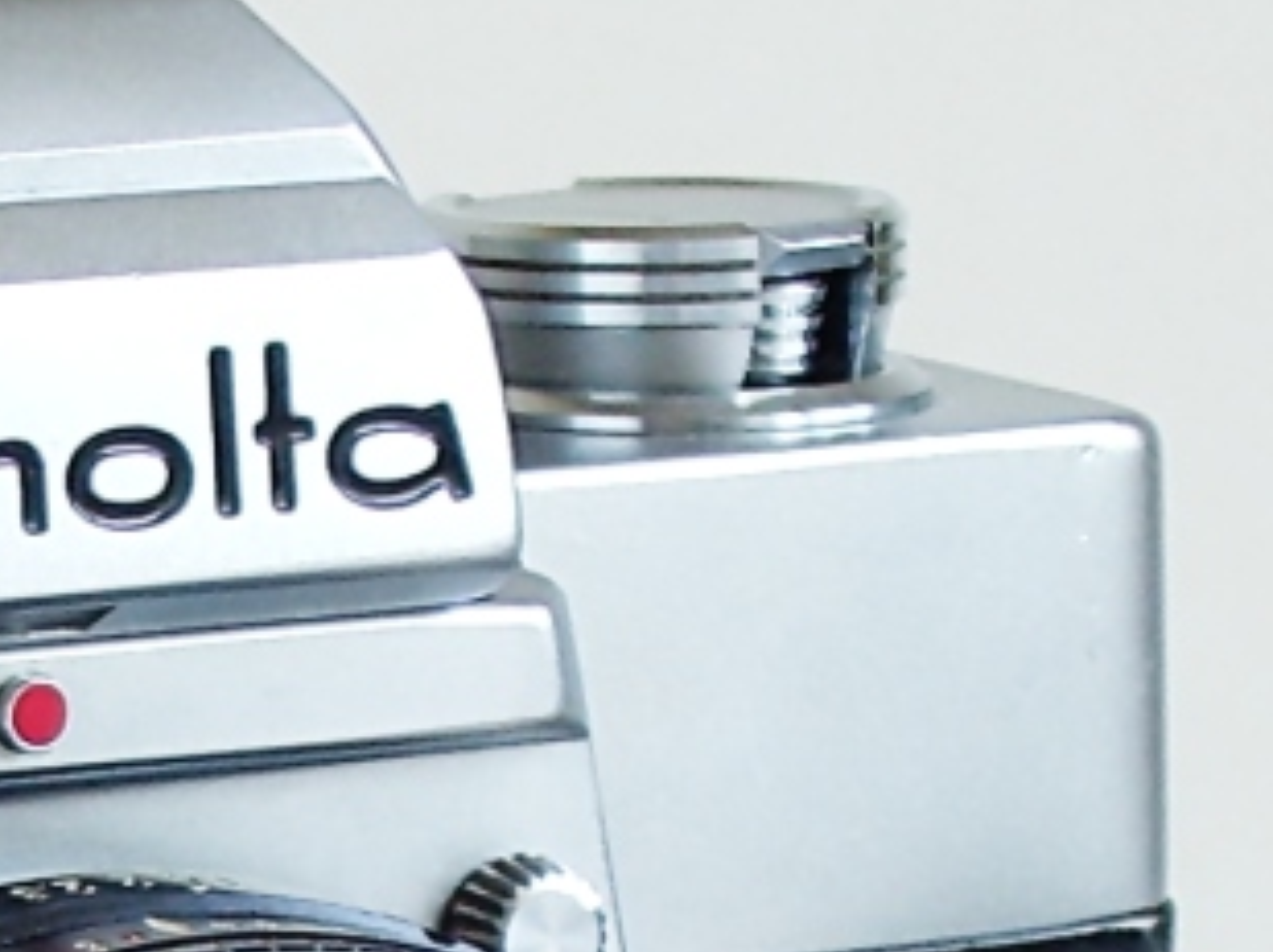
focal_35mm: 307
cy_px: 1545
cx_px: -95
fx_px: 11277
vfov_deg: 4.8
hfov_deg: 6.4
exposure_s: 1/13
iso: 100
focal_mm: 12.2
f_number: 3.9
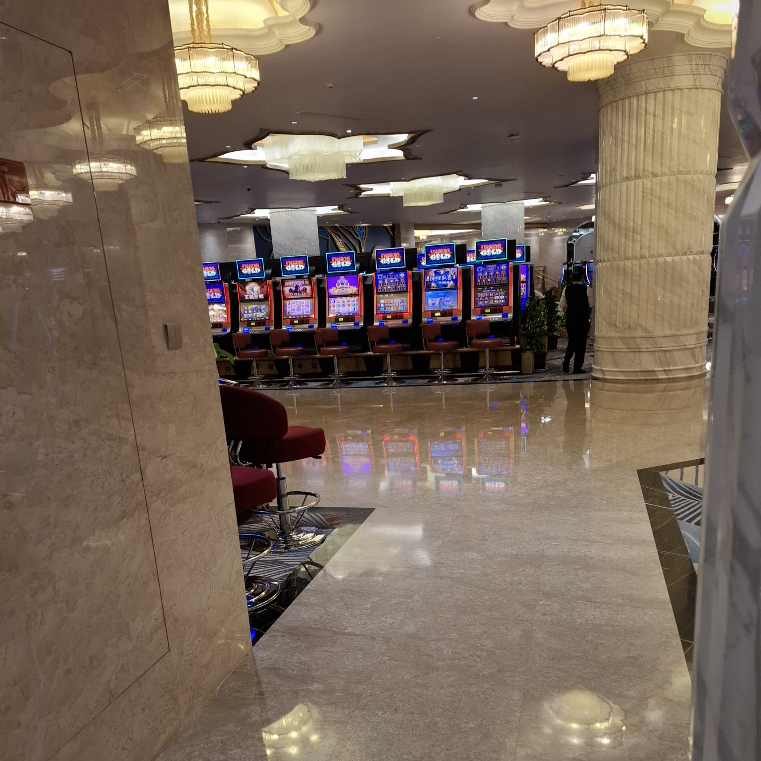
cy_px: 498
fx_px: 696
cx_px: 389
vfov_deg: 56.3
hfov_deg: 57.3
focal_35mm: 28
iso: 200
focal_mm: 5.54
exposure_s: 1/100
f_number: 1.8
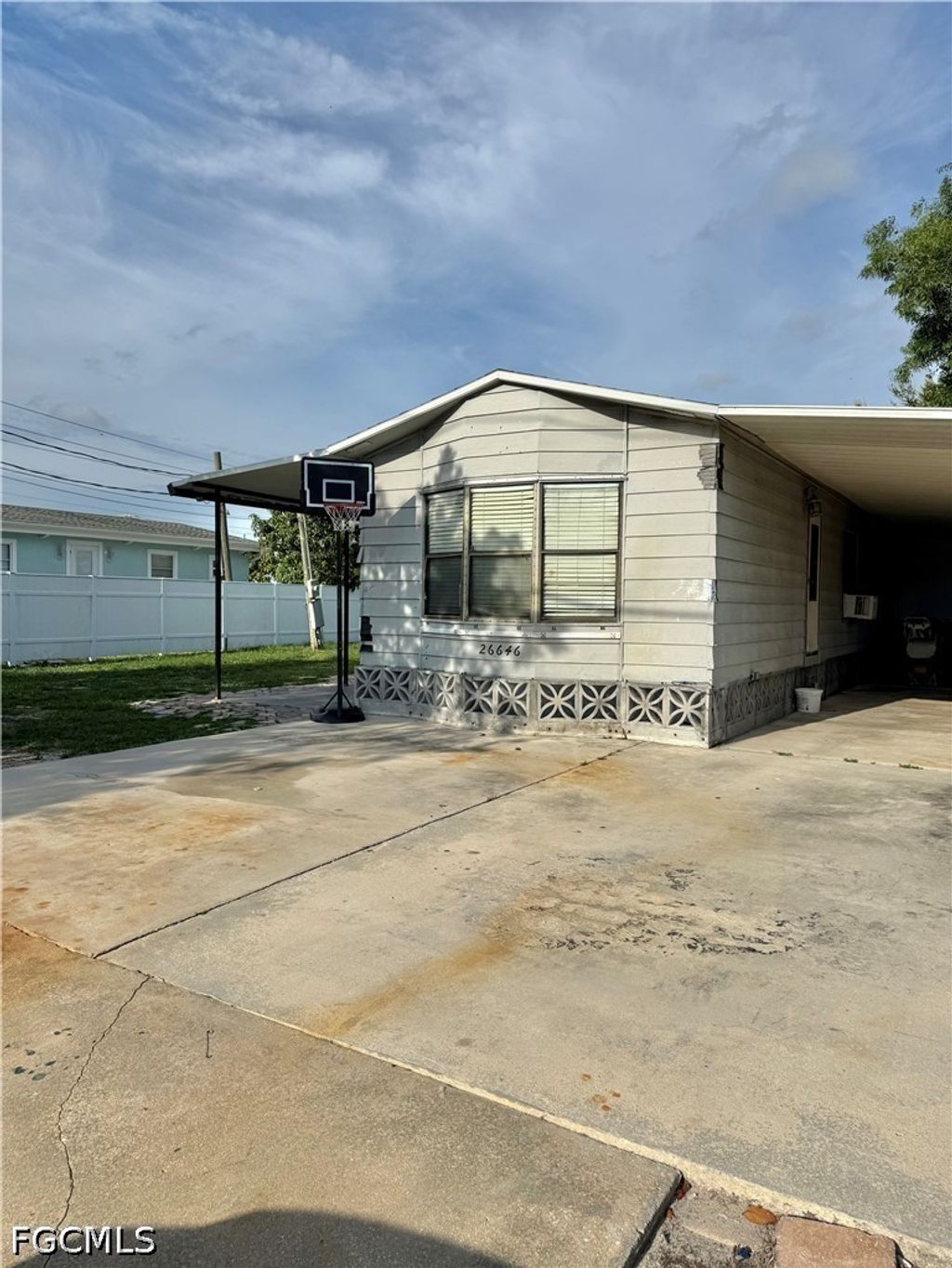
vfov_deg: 71.6
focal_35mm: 24
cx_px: 476
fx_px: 880
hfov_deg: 56.8
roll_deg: +0.8
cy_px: 634
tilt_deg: -0.1
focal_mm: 6.76
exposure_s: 1/8130
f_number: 1.78
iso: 80
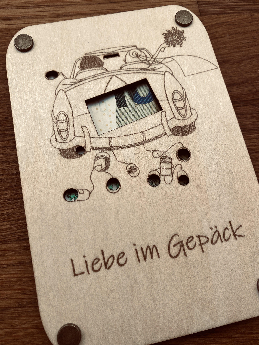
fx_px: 259
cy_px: 172
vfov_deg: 67.3
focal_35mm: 26
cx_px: 130
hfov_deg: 53.1
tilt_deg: -74.0
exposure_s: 1/100
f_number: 1.8
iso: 40
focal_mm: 4.25
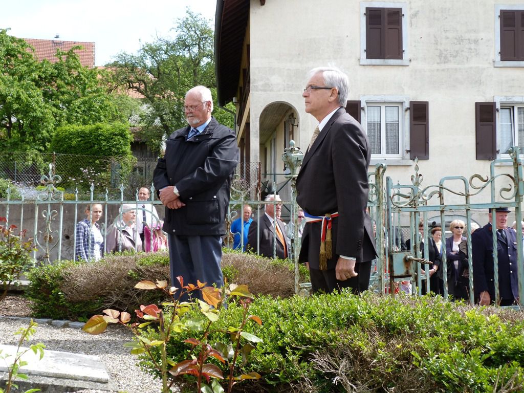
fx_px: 606
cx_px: 262
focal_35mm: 40
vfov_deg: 36.0
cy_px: 196
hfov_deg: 46.8
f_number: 4
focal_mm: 7.3
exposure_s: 1/200
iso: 80
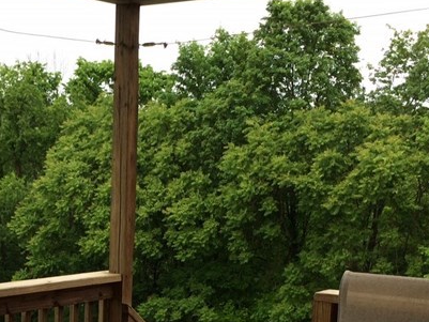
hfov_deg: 25.8
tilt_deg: -8.0
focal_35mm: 74
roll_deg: -3.1
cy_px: 315
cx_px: 85
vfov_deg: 19.4
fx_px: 917
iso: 32
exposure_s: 1/394
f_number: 2.2
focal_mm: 4.15
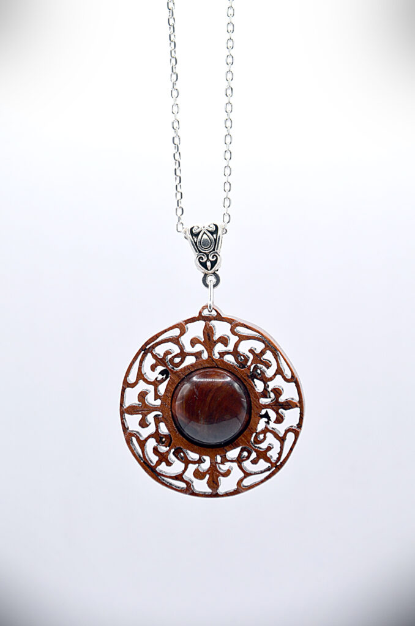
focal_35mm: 255
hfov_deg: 5.4
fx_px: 4430
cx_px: 208
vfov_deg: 8.1
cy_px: 313
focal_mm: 170
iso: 200
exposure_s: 1/60
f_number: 10
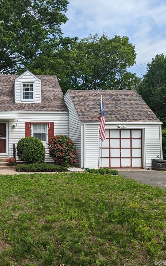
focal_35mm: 34
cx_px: 27
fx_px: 246
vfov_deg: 56.7
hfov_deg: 35.7
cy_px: 133
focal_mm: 6.81
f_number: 1.85
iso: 46
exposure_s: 1/2020
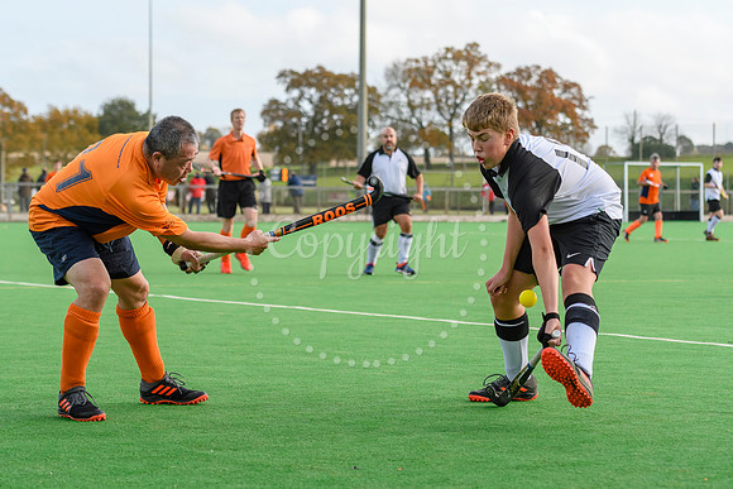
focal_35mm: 105
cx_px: 366
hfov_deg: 19.5
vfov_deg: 13.0
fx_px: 2138
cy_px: 244
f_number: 4
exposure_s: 1/2000
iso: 560
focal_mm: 70
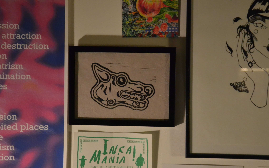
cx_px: 126
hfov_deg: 29.8
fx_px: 506
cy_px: 83
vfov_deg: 18.9
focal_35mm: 69
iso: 3200
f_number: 4.5
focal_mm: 40
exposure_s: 1/40
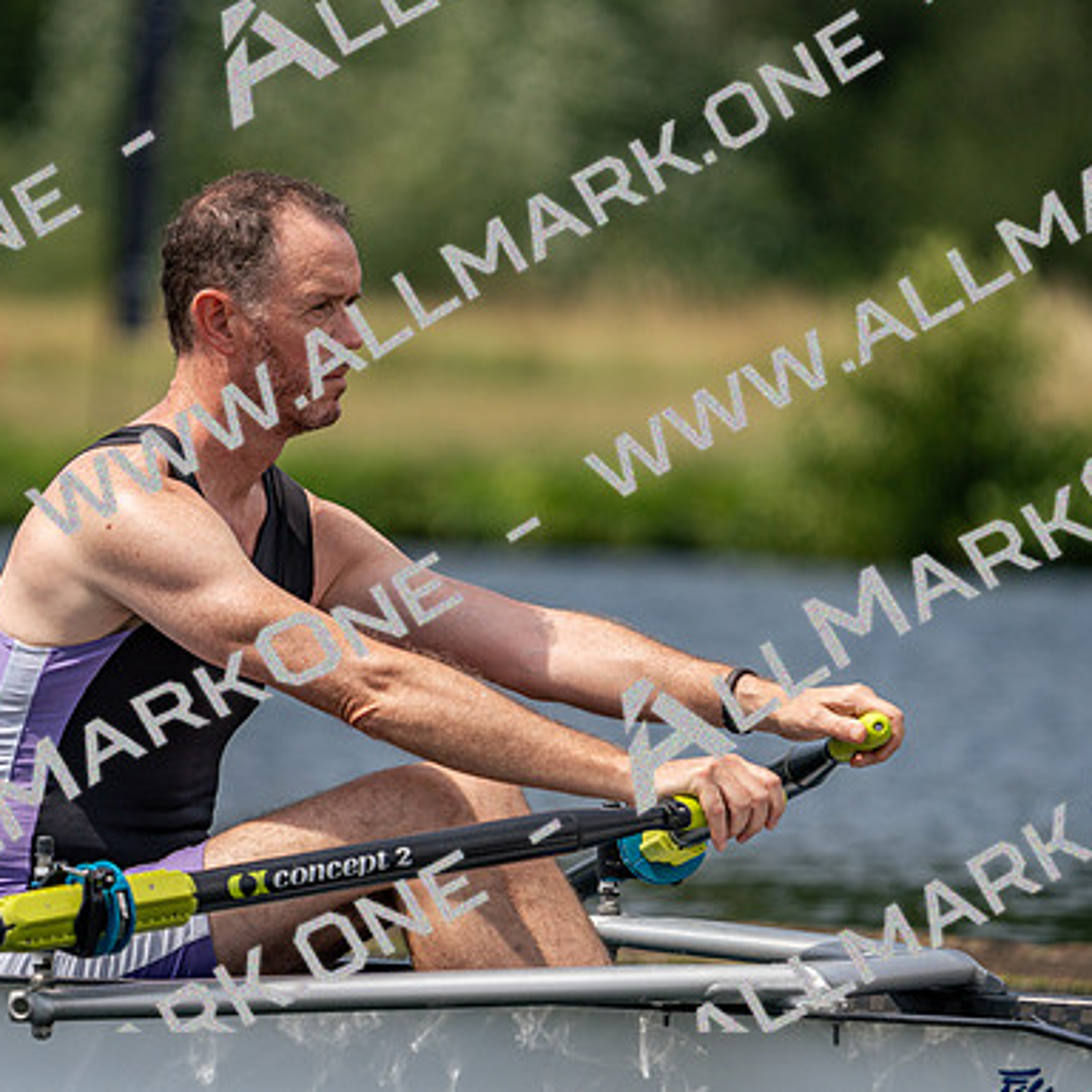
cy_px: 545
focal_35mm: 513
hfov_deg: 3.4
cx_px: 378
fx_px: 18309
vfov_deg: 3.4
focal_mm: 400
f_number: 6.3
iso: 200
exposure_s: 1/1600
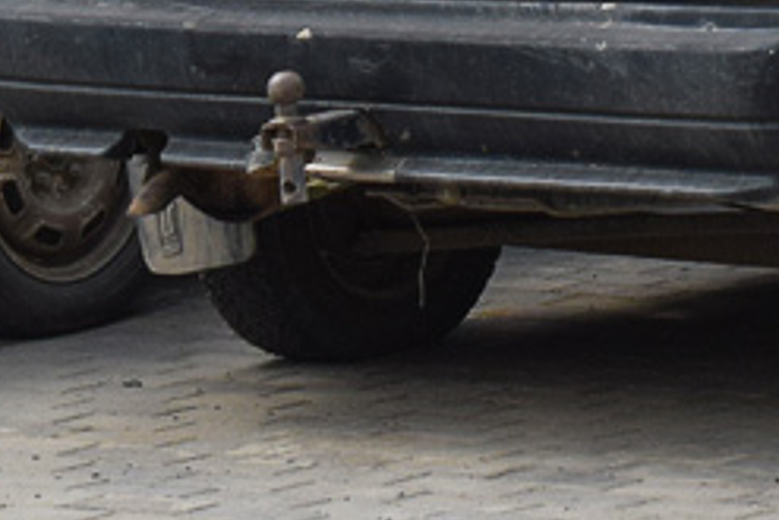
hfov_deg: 5.1
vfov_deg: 3.4
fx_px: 8670
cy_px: -533
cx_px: 710
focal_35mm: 400
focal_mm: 55
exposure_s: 1/1000
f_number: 7.1
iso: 400
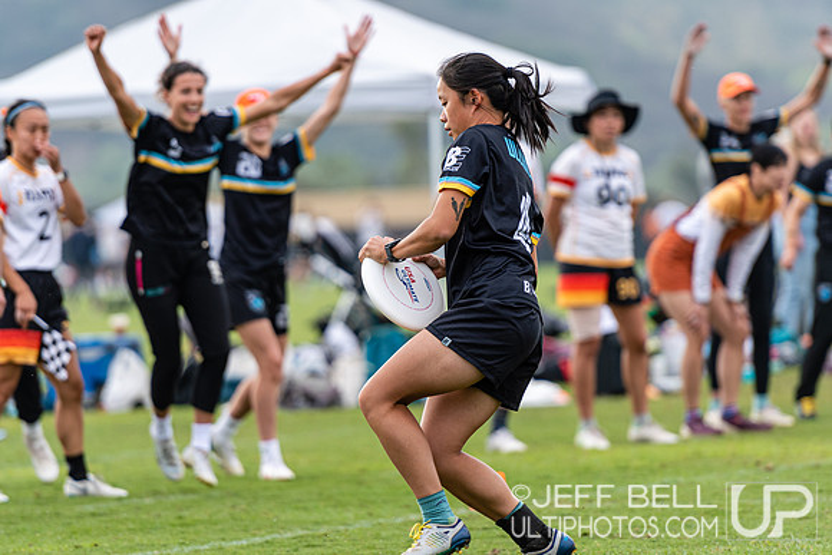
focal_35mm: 300
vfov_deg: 4.6
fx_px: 6935
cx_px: 416
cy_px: 278
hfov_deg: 6.9
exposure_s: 1/1000
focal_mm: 200
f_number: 2.8
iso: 200
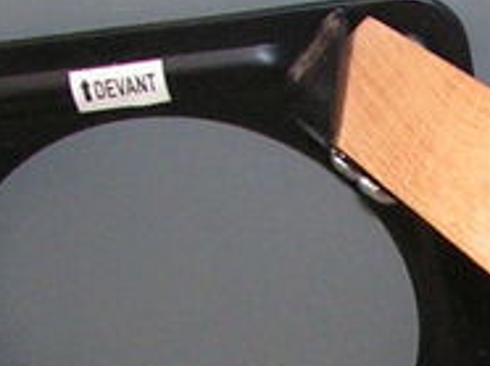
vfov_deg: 7.5
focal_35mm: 194
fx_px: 2743
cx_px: 632
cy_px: 529
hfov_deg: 10.0
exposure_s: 1/40
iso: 200
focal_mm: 6
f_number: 3.2
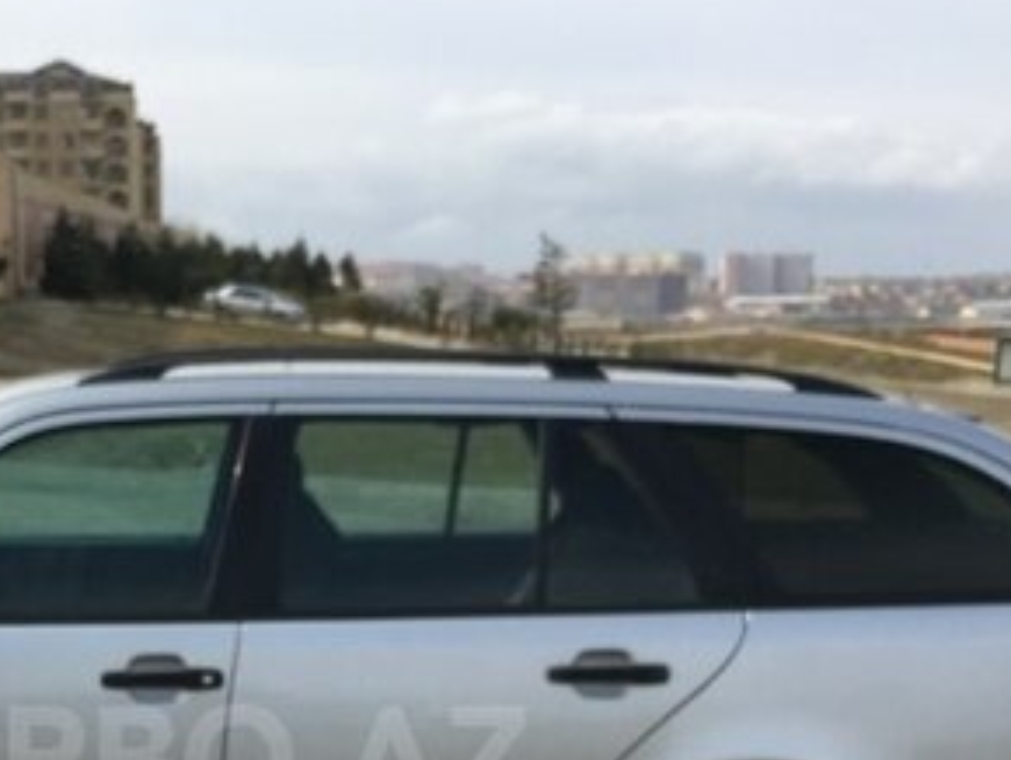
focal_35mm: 66
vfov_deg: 21.5
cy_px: 758
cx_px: 171
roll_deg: +0.4
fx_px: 1929
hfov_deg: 28.6
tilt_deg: -11.6
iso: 25
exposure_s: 1/1304
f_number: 2.2
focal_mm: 4.15
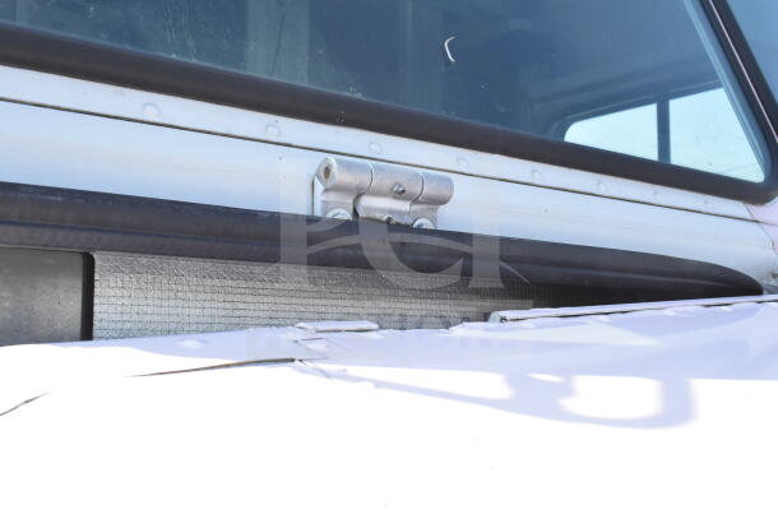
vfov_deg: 31.9
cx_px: 389
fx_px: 908
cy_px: 260
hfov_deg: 46.4
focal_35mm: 42
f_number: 13
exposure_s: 1/640
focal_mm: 28
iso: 1600
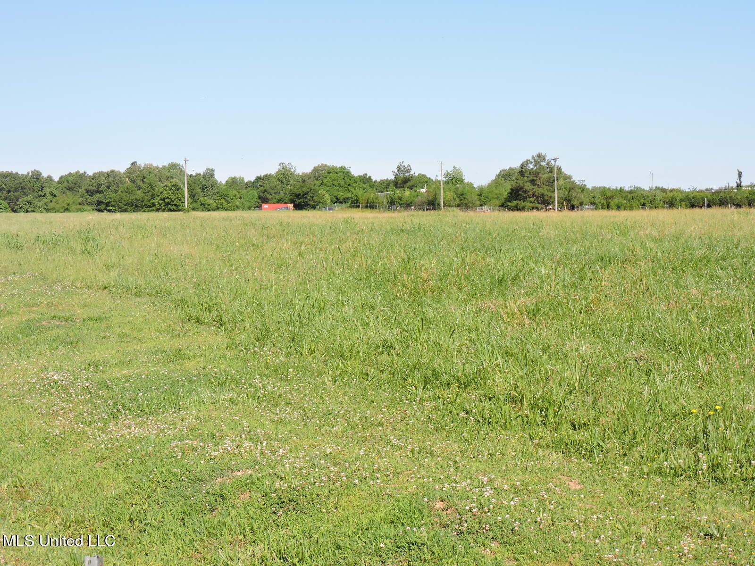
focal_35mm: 60
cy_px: 283
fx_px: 1309
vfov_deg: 24.4
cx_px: 378
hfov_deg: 32.2
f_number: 3.7
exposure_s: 1/640
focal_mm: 10.7
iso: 100
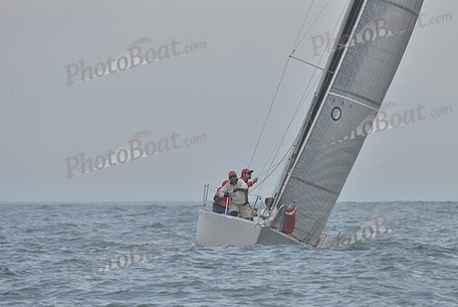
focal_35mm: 305
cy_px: 190
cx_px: 259
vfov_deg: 4.5
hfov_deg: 6.7
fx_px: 3884
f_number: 8
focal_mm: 240
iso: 280
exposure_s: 1/800
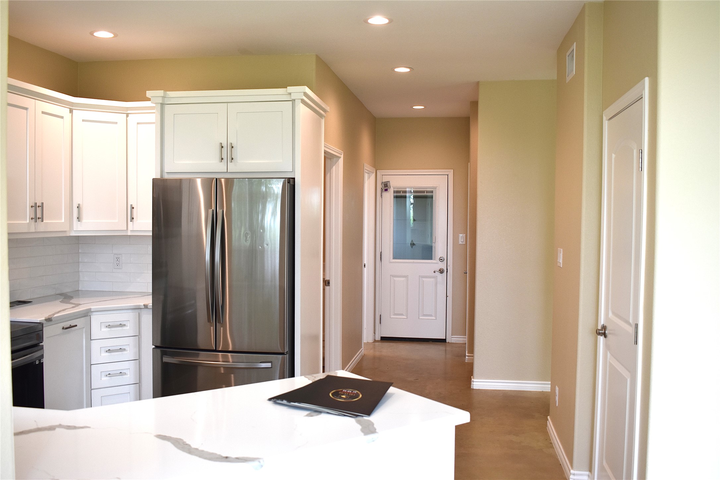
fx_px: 660
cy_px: 240
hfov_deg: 57.2
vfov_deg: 40.0
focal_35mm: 33
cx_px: 360
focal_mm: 22
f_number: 5
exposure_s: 1/100
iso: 400
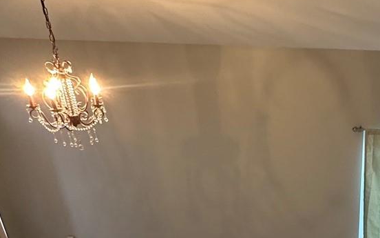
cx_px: 351
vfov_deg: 27.7
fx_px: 445
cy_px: 250
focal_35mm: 43
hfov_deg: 42.0
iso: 250
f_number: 2.2
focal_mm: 2.22
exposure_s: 1/60
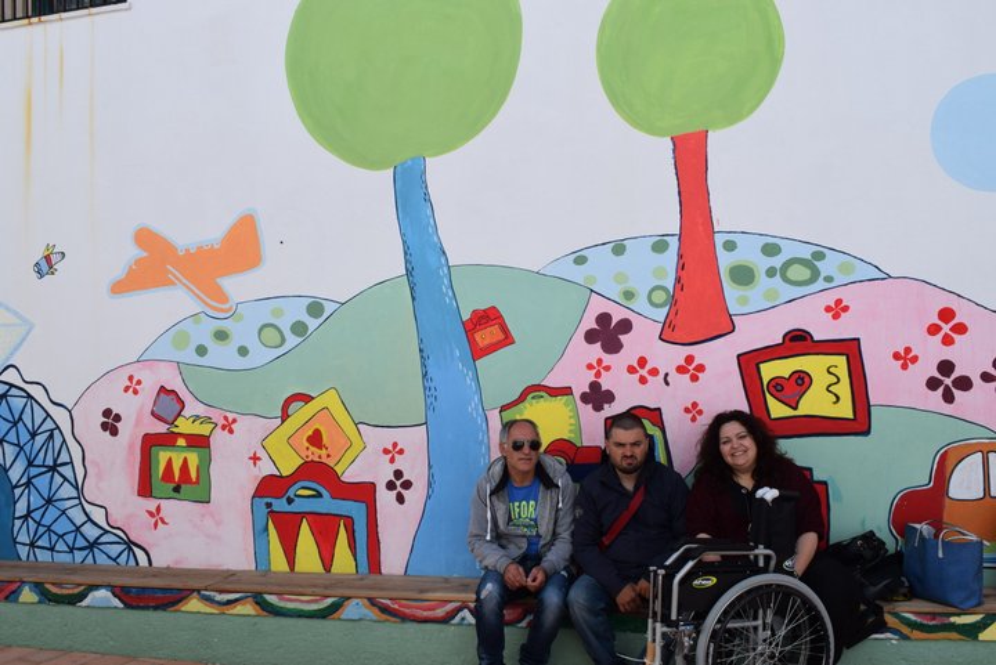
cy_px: 332
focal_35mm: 34
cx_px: 498
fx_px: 955
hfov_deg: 55.1
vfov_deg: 38.4
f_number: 9
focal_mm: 23
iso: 200
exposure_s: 1/320
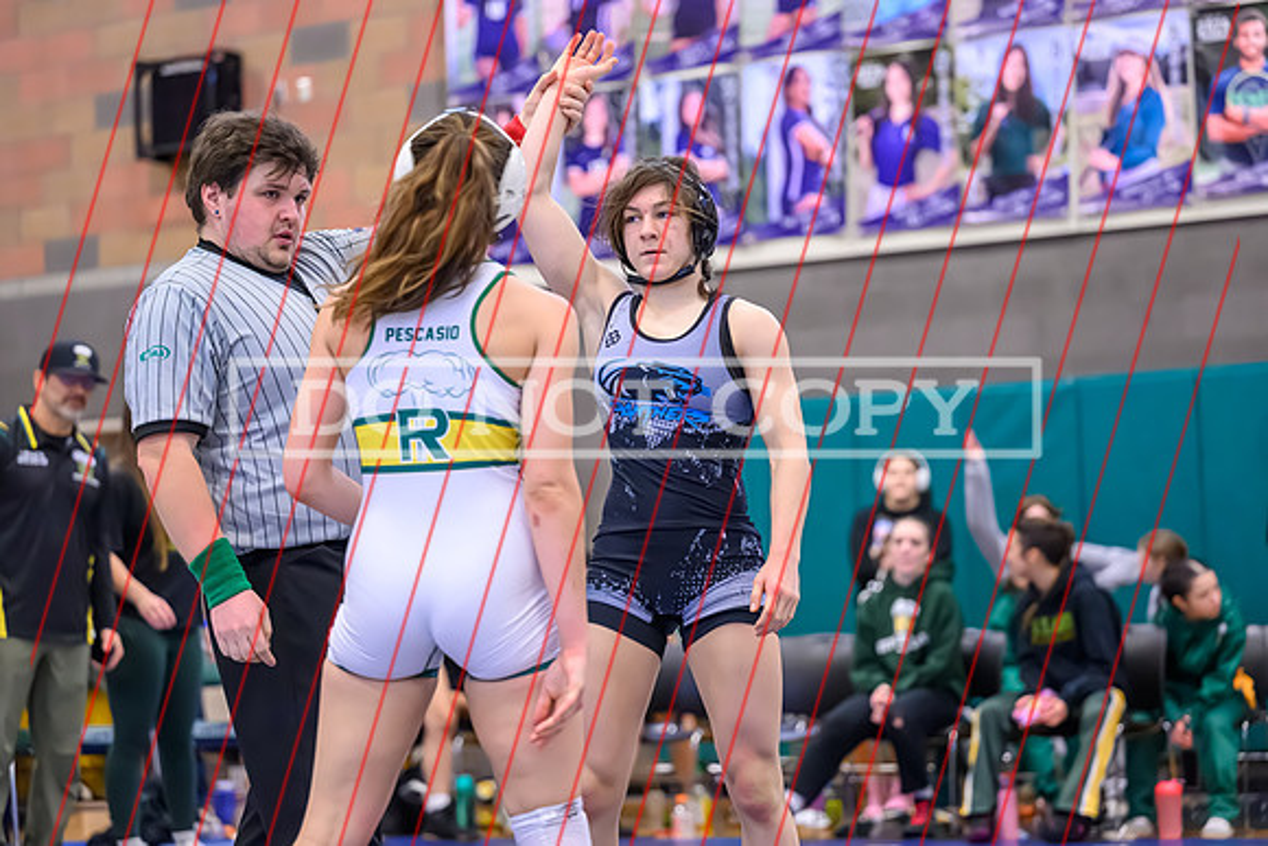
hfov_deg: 21.2
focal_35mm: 96
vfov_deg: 14.3
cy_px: 423
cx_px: 634
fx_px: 3382
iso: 10000
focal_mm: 96
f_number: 2.8
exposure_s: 1/500
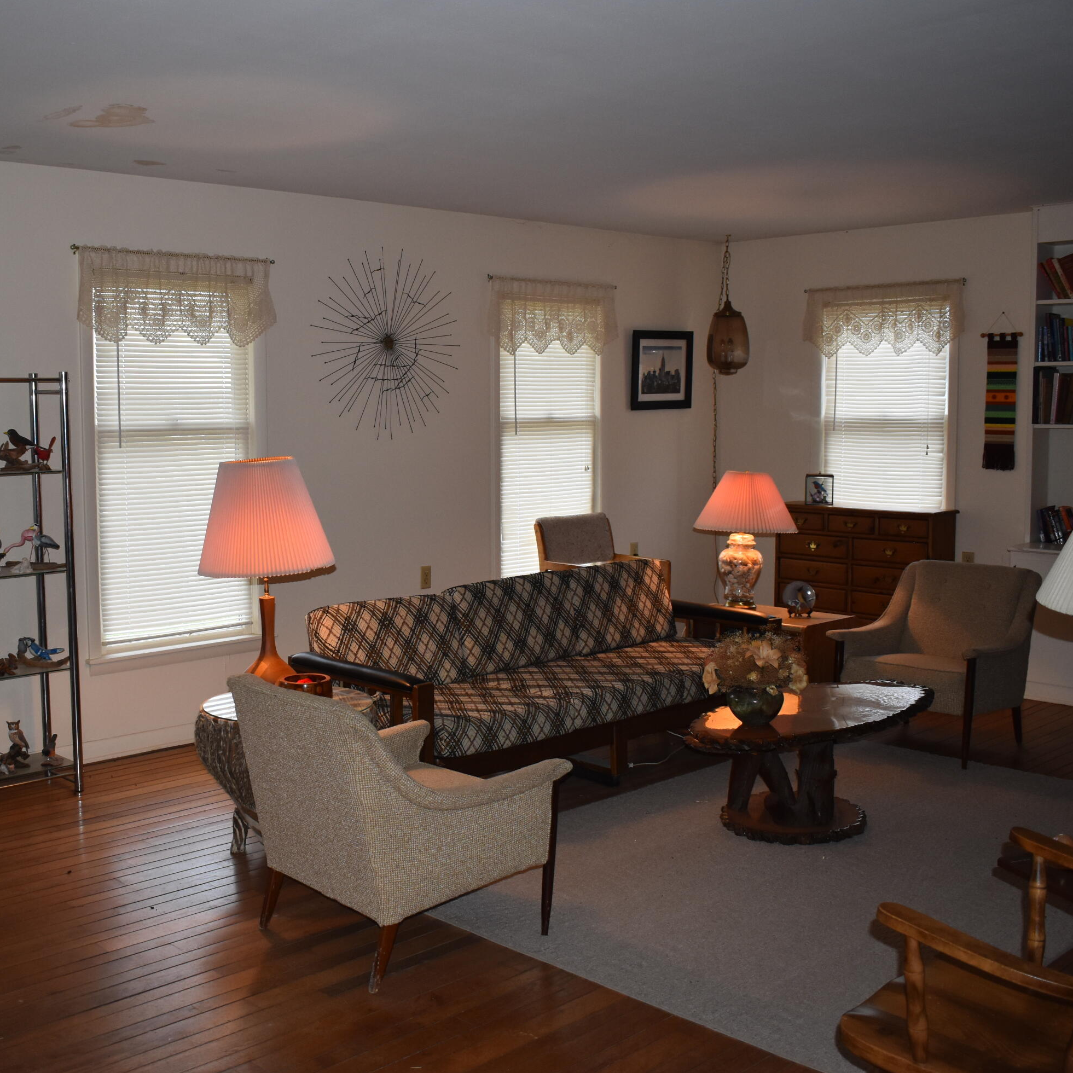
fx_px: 1368
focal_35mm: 39
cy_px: 532
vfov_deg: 42.8
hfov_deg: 42.6
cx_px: 425
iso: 800
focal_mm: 20
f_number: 3.5
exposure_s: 1/160
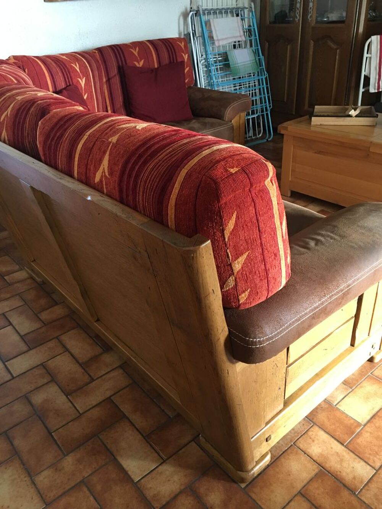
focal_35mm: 29
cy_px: 254
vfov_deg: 61.7
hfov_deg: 48.2
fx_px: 427
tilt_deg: -28.4
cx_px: 191
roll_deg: +2.3
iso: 100
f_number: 2.2
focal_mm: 4.15
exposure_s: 1/17
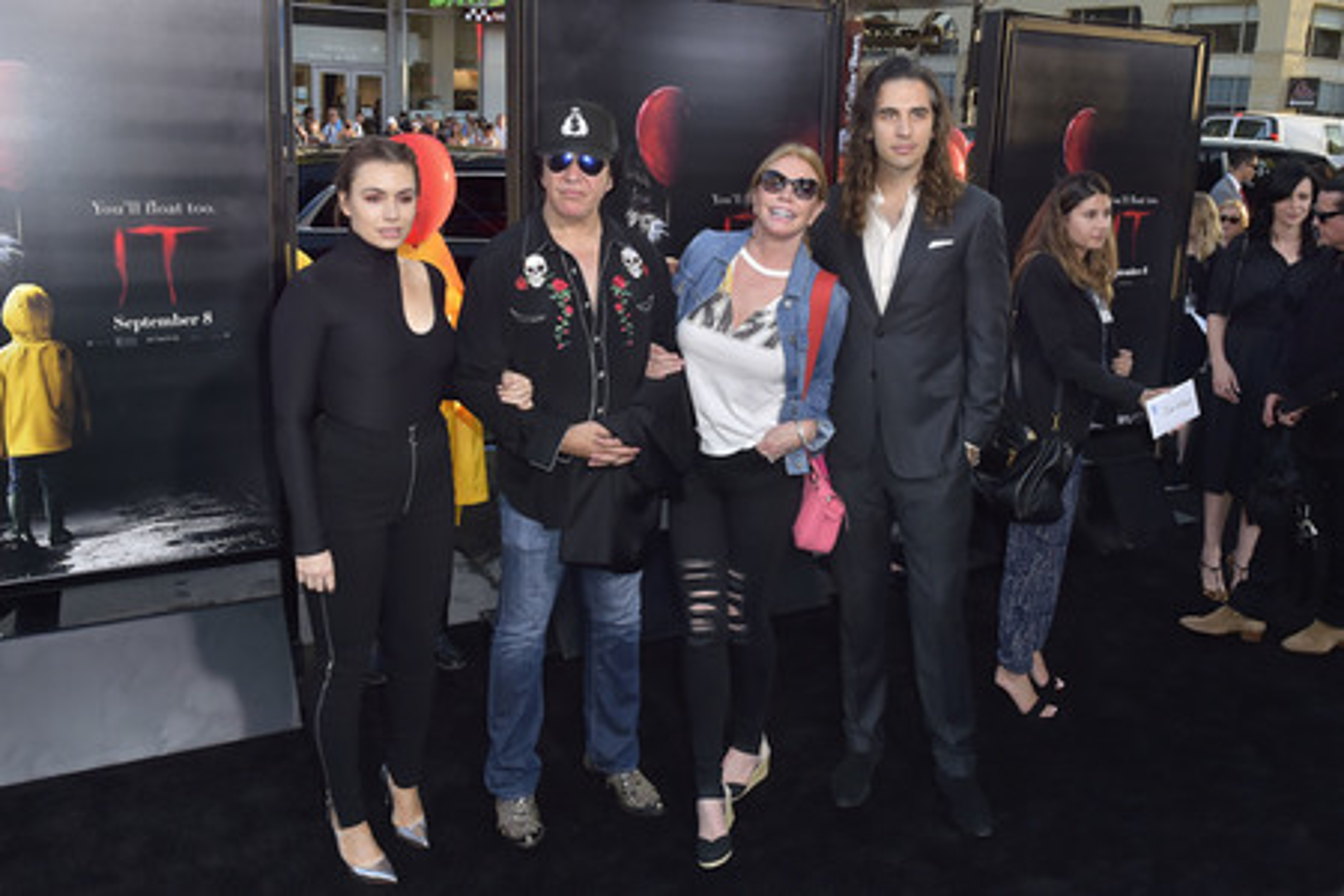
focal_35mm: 28
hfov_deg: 65.5
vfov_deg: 46.4
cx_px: 672
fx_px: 1045
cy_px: 448
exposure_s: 1/250
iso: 640
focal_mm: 28
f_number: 6.3
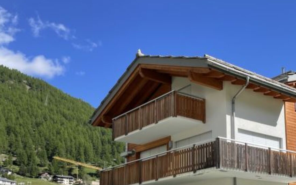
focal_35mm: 48
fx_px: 387
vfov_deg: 26.1
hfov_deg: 40.0
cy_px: 164
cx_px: 241
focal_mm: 4.2
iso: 32
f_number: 1.6
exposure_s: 1/2304
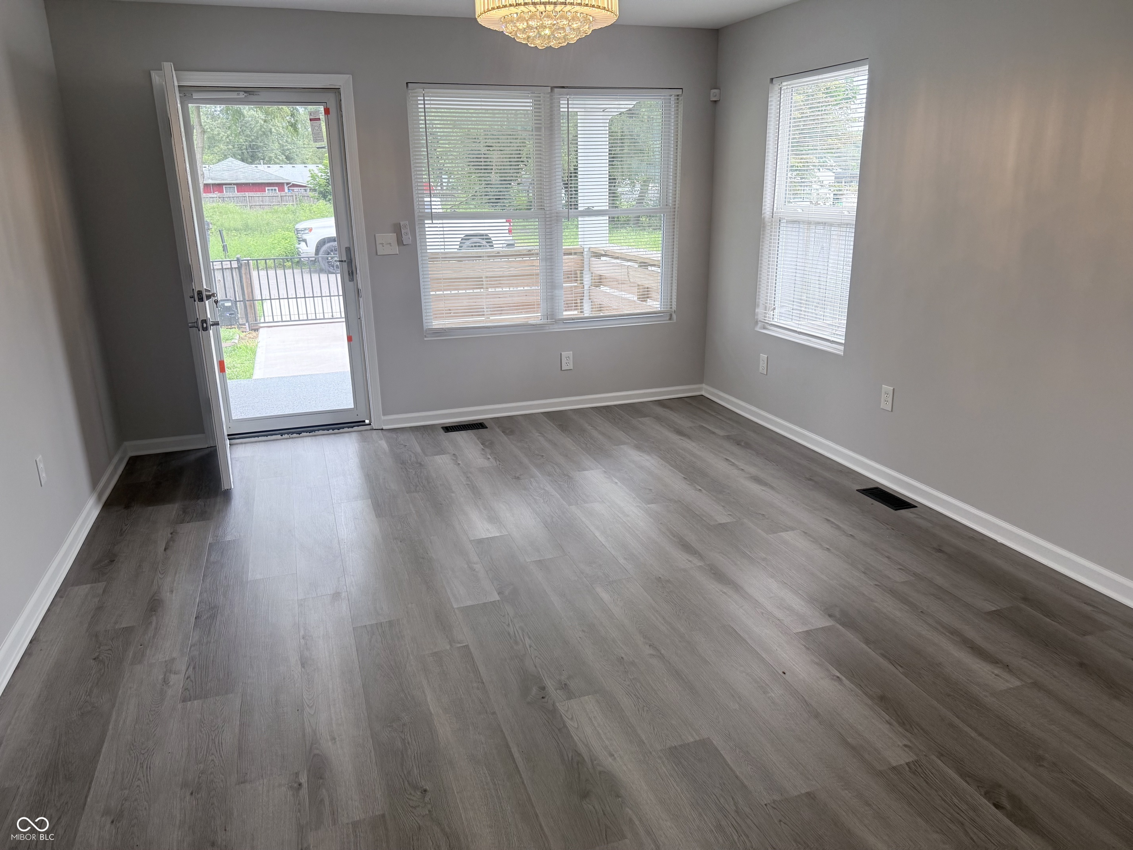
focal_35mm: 24
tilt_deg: -16.5
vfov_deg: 56.8
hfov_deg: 71.6
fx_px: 786
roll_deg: +0.4
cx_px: 566
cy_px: 425
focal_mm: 6.76
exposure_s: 1/350
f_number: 1.78
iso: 100
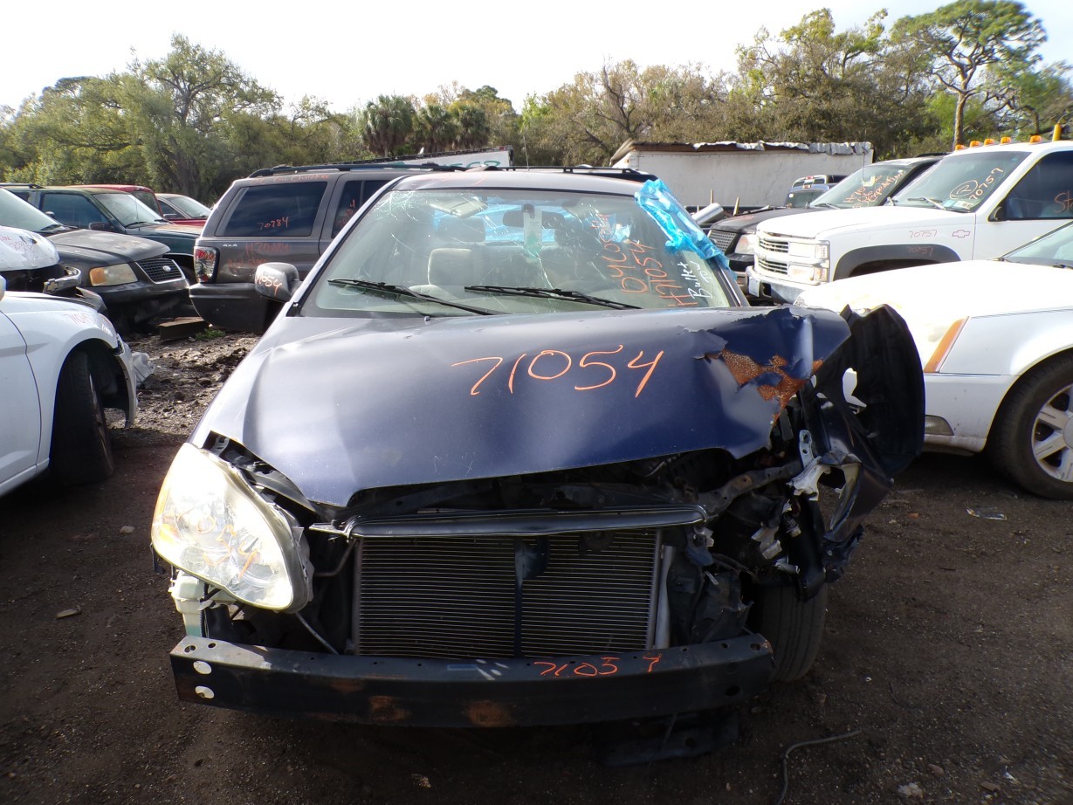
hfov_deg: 69.4
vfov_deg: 54.9
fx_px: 775
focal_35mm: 25
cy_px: 399
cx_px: 530
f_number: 4.4
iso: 100
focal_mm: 4.3
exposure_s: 1/320
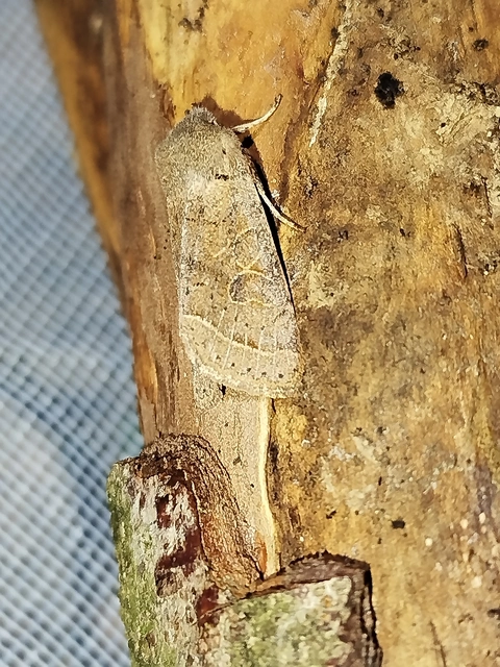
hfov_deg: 20.4
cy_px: 334
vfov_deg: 27.0
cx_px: 250
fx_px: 1387
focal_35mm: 72
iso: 200
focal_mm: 5.31
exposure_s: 1/50
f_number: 1.7
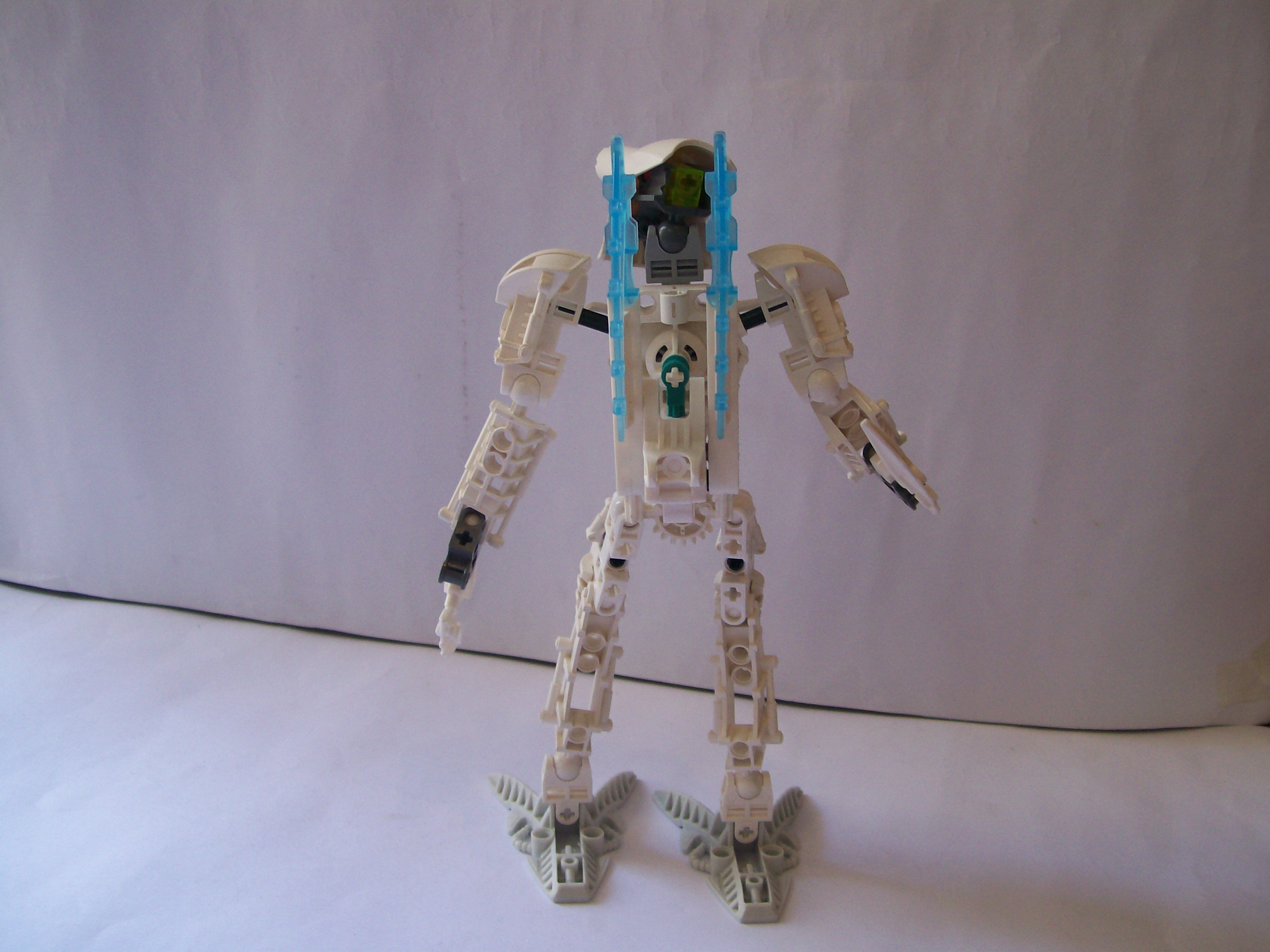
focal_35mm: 36
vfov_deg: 39.7
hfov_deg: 51.4
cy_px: 476
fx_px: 1321
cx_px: 635
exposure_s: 1/68.5
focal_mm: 6
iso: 80
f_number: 2.7
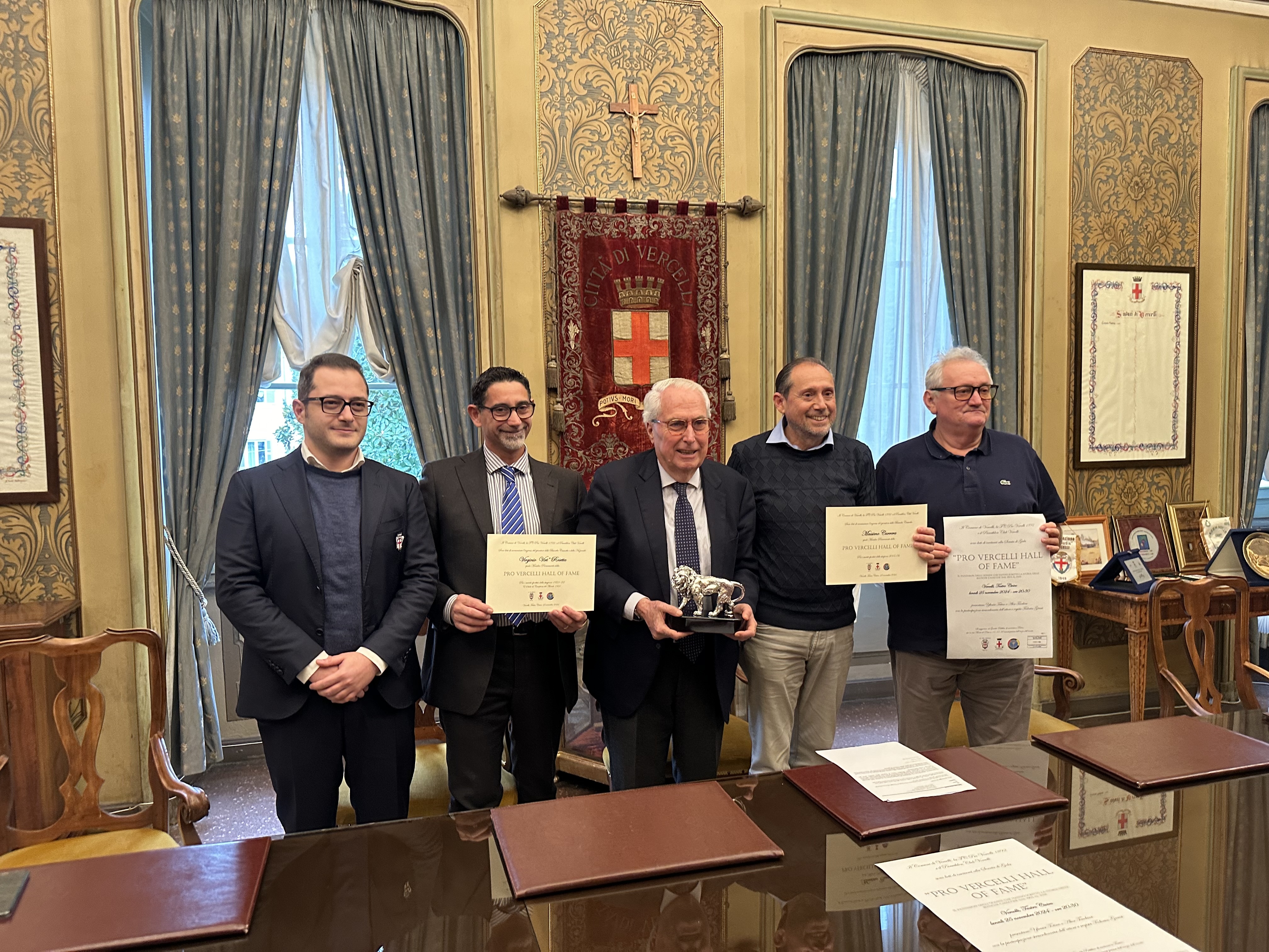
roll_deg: +0.5
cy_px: 476
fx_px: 880
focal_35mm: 24
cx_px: 634
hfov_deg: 71.6
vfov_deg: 56.8
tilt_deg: -3.6
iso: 320
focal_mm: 6.86
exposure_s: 1/50
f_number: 1.78
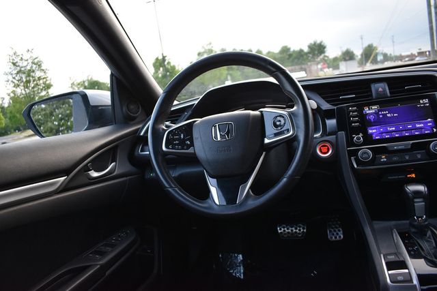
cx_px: 218
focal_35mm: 27
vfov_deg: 48.0
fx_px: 328
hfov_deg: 67.4
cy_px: 146
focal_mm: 18
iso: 800
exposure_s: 1/200
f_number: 3.5
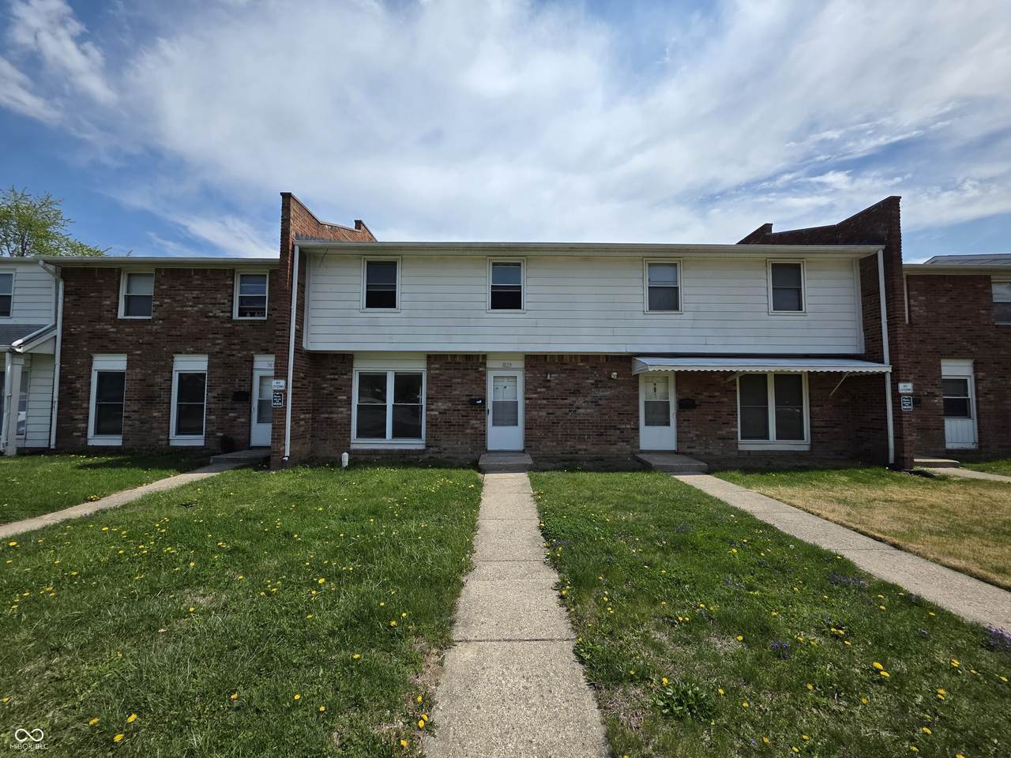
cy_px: 379
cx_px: 506
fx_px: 380
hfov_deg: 106.2
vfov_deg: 89.9
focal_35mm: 13
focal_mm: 2.2
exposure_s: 1/3657
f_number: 1.9
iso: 40
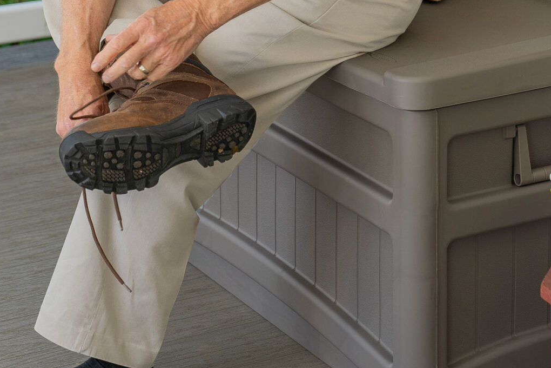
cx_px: 305
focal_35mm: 128
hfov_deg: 16.0
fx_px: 1959
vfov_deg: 10.6
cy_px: 2
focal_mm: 51
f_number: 3.2
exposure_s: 1/320
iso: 160
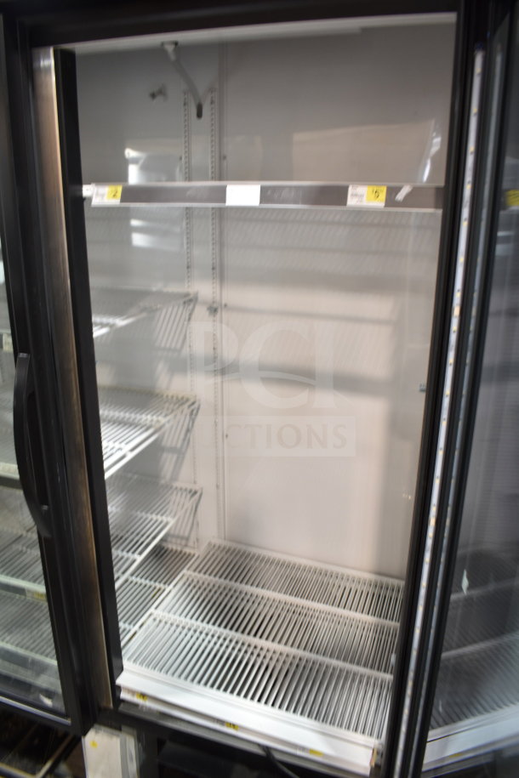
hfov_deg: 47.9
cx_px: 260
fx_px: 584
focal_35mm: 27
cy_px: 389
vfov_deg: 67.4
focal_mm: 18
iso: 450
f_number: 3.5
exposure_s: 1/30
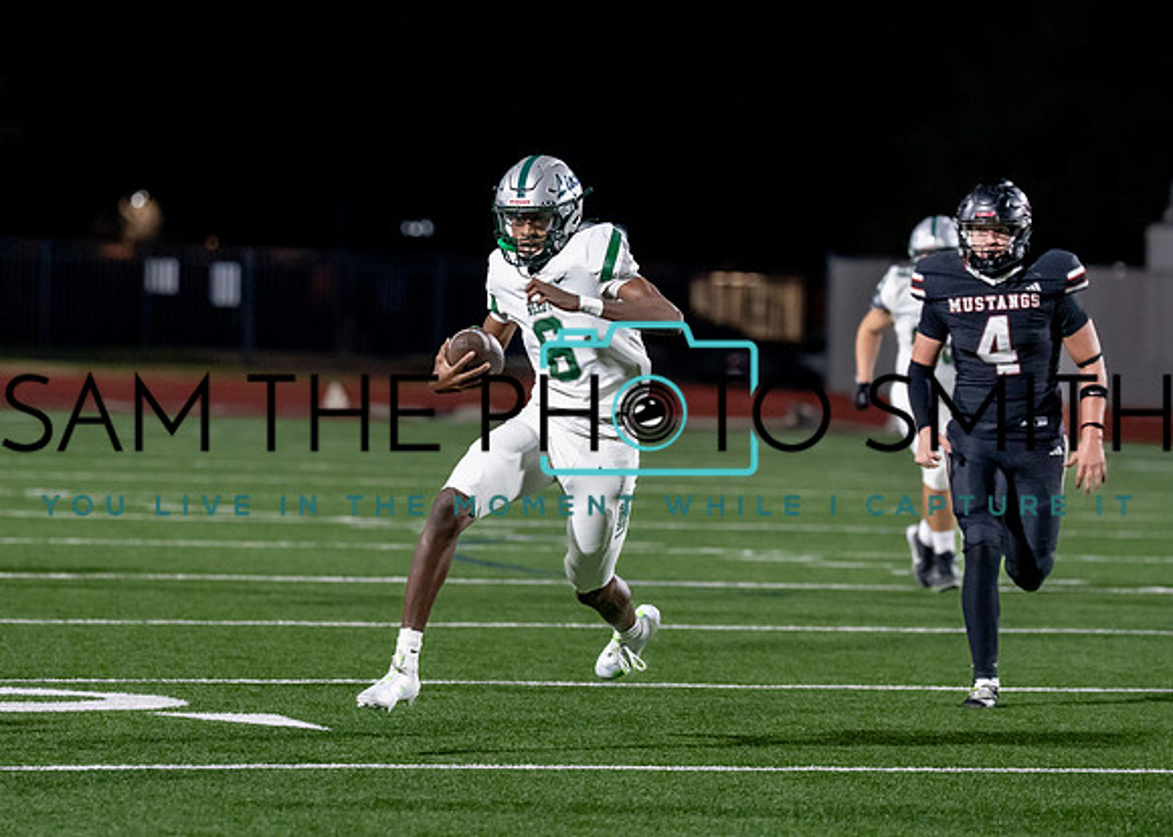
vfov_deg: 5.8
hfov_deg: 8.1
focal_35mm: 247
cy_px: 391
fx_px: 8242
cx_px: 563
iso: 3200
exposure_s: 1/1250
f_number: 2.8
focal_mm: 146
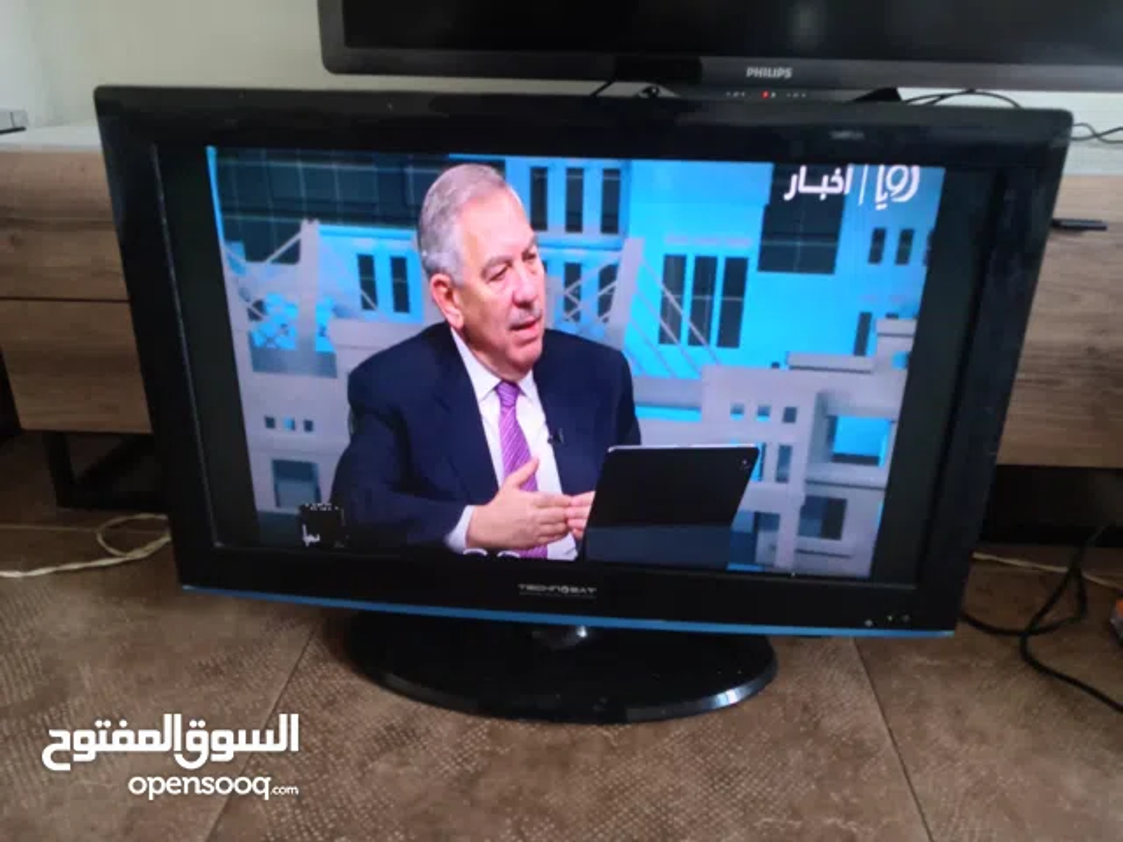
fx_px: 876
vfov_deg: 51.4
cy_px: 421
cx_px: 562
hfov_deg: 65.3
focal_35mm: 27
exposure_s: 1/25
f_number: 1.8
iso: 684
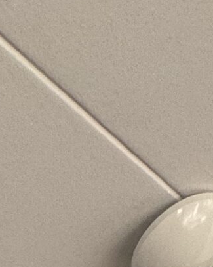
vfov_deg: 11.3
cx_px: -145
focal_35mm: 86
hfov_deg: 15.7
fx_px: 678
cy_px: 812
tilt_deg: -6.0
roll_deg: +0.3
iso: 100
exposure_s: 1/99
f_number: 2.2
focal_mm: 2.22
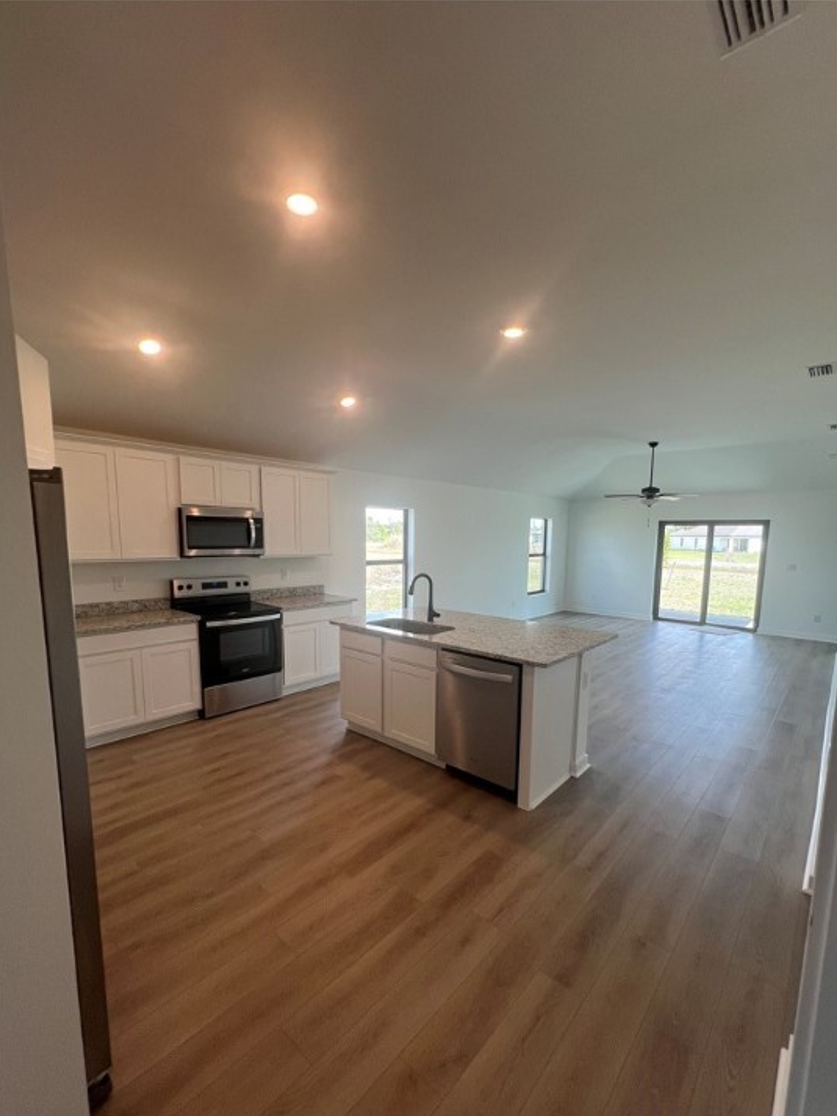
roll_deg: -0.6
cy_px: 599
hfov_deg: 85.7
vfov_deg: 101.9
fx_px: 451
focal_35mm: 14
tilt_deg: -6.9
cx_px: 430
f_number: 1.8
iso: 100
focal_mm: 1.57
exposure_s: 1/120
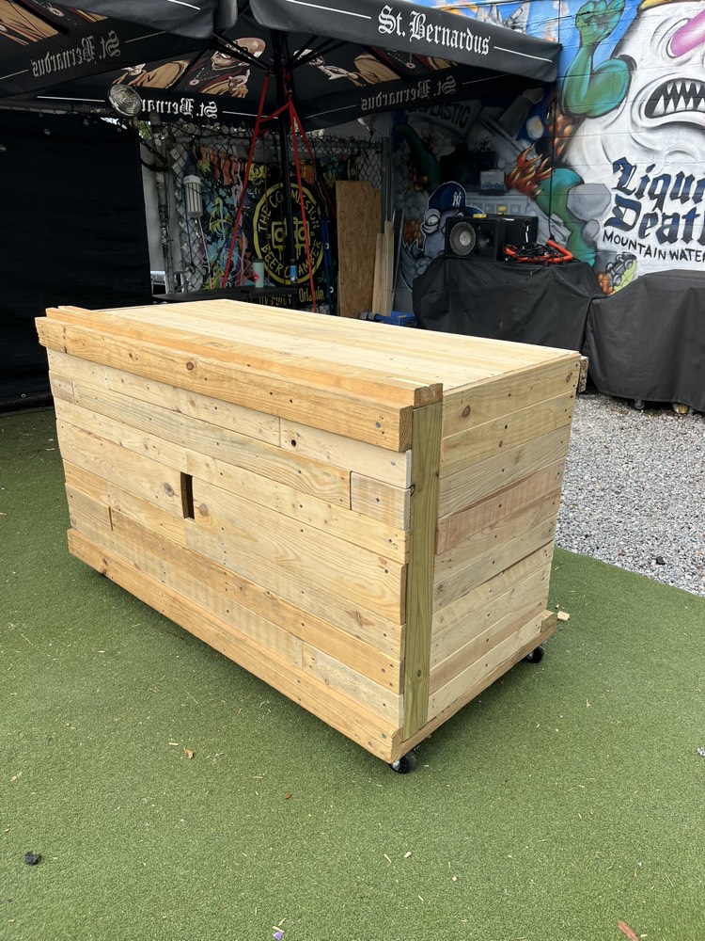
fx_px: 706
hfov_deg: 53.1
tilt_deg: -20.5
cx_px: 352
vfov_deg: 67.3
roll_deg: +0.8
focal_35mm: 26
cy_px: 470
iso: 50
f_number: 1.6
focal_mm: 5.1
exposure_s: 1/1325
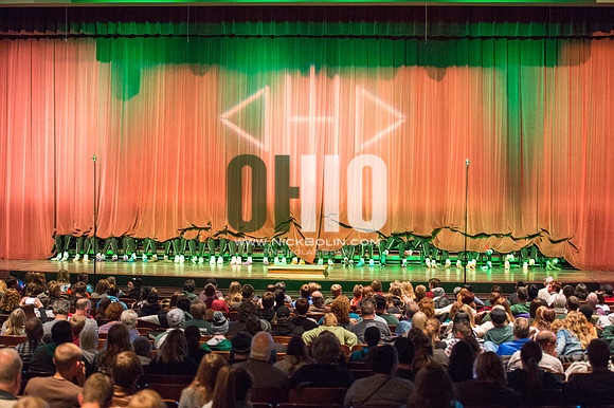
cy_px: 204
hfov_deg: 28.9
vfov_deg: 19.4
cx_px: 307
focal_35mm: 70
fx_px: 1193
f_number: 3.2
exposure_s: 1/50
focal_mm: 70
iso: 5000
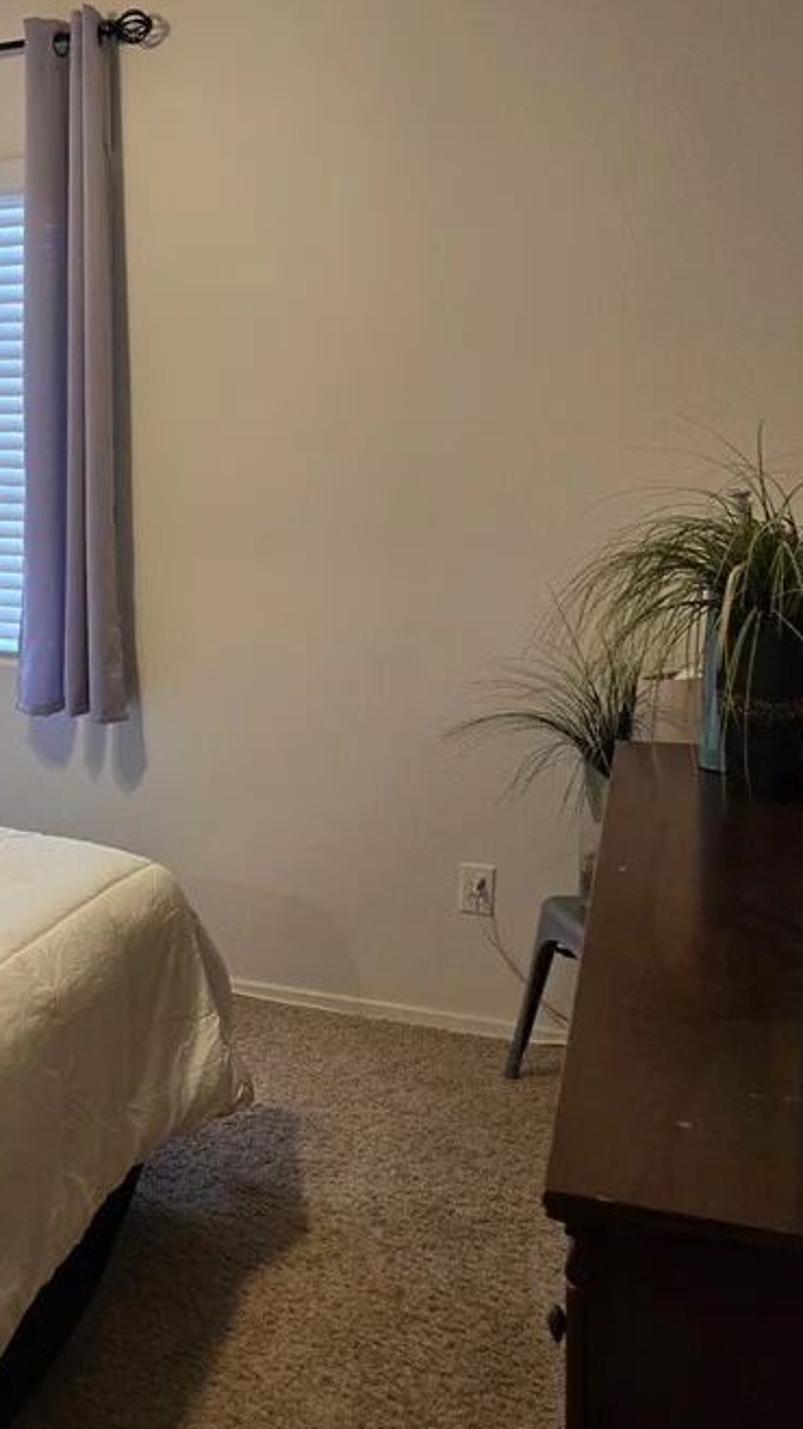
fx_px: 1477
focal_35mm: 39
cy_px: 628
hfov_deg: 28.3
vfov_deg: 51.5
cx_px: -24
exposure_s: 1/180
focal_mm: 5.4
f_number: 1.8
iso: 160
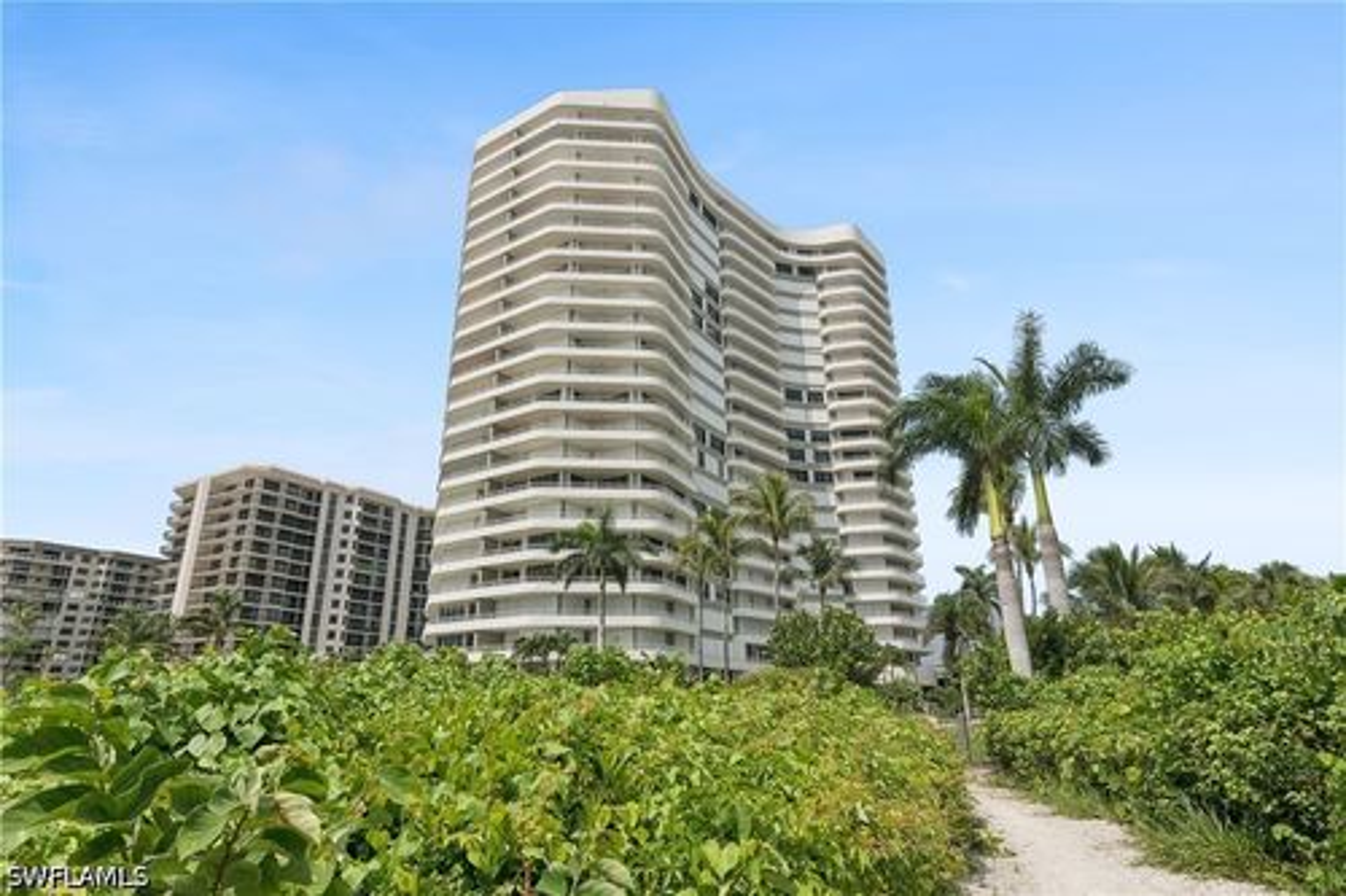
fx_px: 673
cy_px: 448
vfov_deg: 67.3
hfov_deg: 90.0
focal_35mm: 18
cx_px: 673
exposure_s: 1/1600
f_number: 8
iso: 200
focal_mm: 12
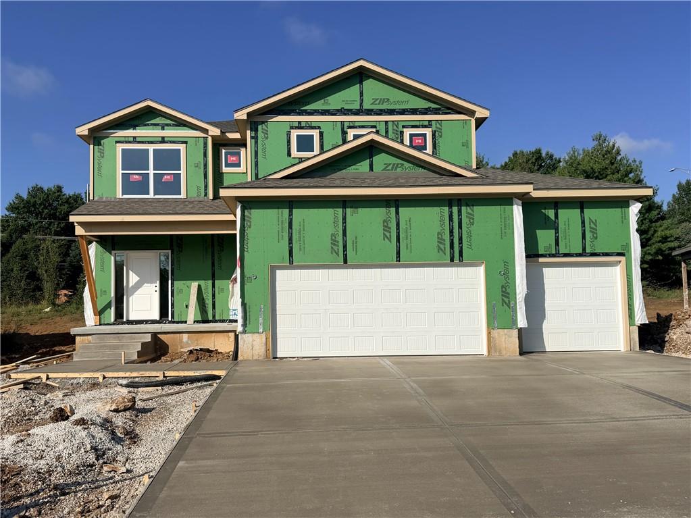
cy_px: 259
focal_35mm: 24
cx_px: 346
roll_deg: +0.9
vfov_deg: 56.8
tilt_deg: +4.1
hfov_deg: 71.6
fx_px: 479
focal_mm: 6.76
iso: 80
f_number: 1.78
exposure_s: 1/9091
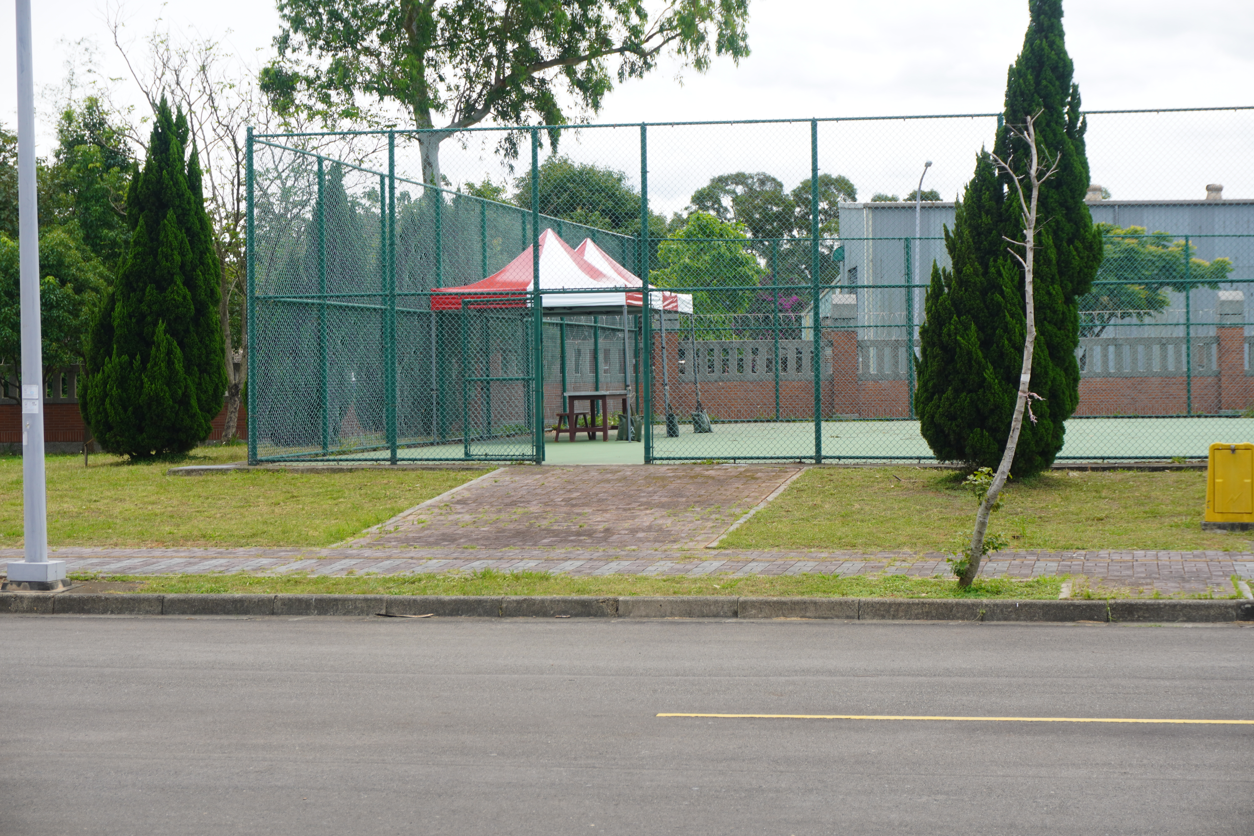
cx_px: 627
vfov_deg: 18.2
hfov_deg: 27.0
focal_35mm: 75
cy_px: 418
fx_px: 2612
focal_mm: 50
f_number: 9
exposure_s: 1/125
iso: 100
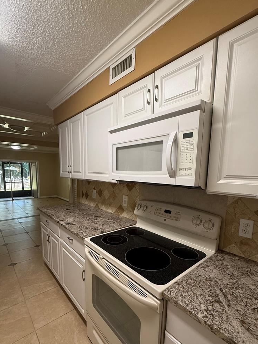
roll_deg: -0.4
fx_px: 169
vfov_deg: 90.5
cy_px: 196
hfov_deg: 74.7
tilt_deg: -8.5
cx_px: 122
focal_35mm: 17
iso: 200
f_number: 2.2
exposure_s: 1/120
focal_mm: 2.22
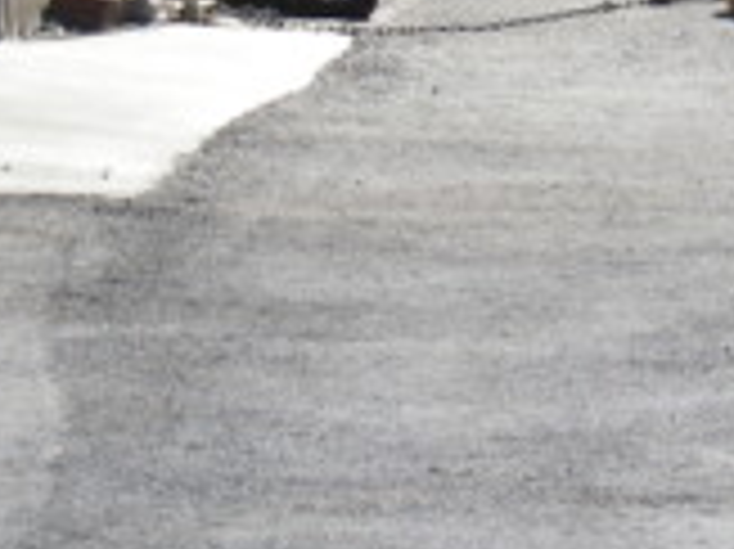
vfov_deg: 3.0
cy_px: -140
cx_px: 941
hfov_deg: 4.0
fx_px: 10488
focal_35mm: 495
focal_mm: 31.6
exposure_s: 1/160
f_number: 5.7
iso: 80
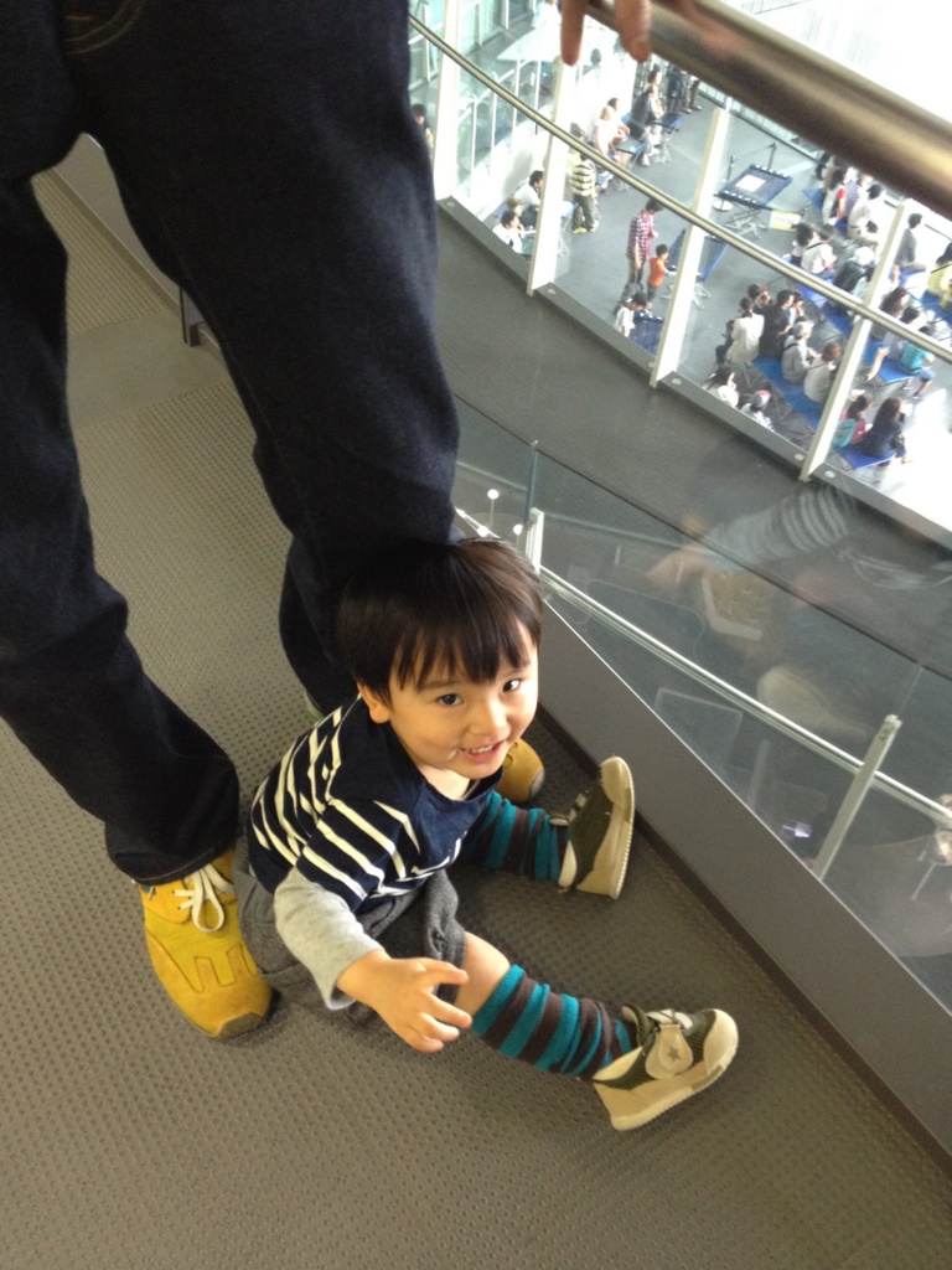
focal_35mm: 35
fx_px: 1283
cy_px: 635
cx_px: 476
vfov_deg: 52.6
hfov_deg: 40.7
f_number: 2.4
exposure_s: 1/20
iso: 200
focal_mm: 4.28
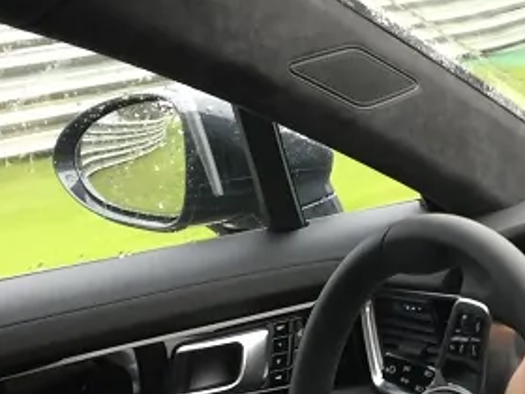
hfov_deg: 22.6
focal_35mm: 83
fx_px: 1259
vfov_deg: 17.1
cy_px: 460
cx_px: 534
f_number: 2.2
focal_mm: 4.15
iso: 40
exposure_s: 1/17
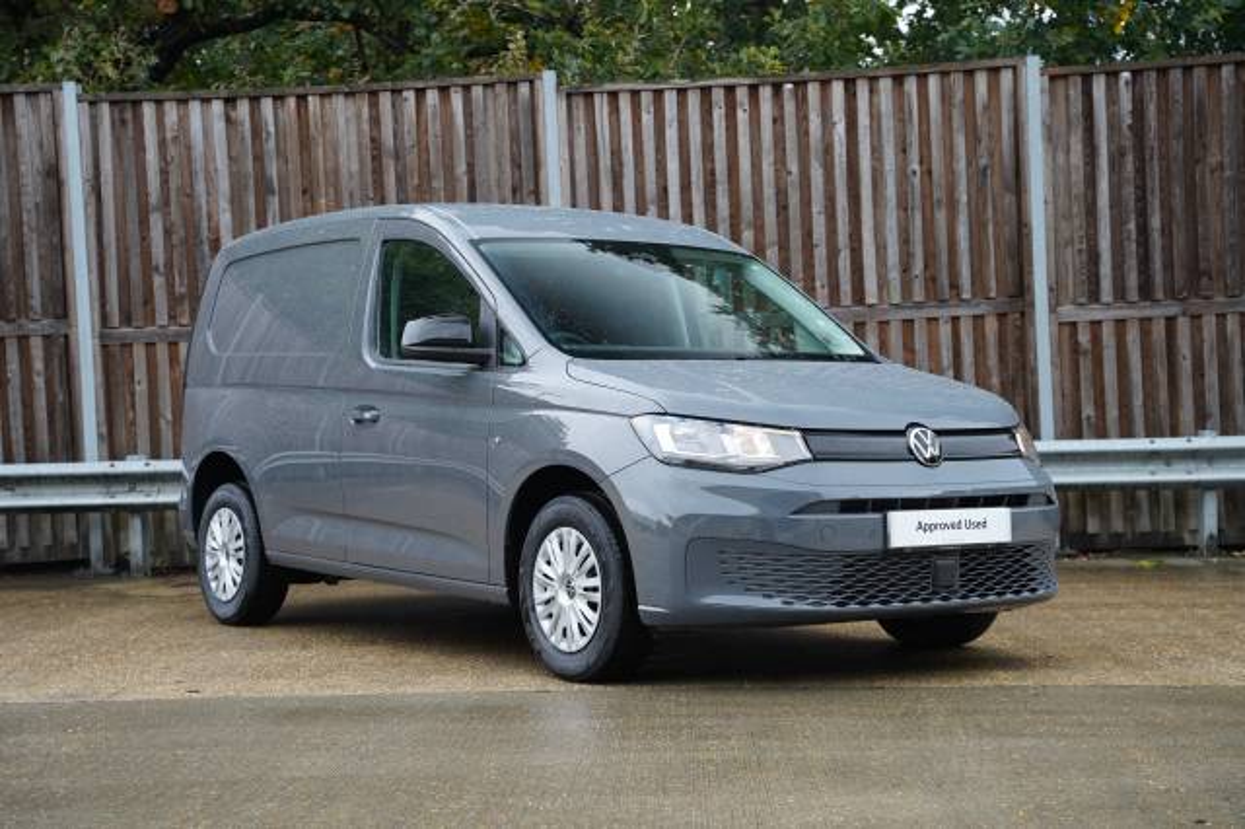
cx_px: 622
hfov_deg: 36.0
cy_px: 414
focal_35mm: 56
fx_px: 1918
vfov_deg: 24.4
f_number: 4
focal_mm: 55.5
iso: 800
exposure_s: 1/160
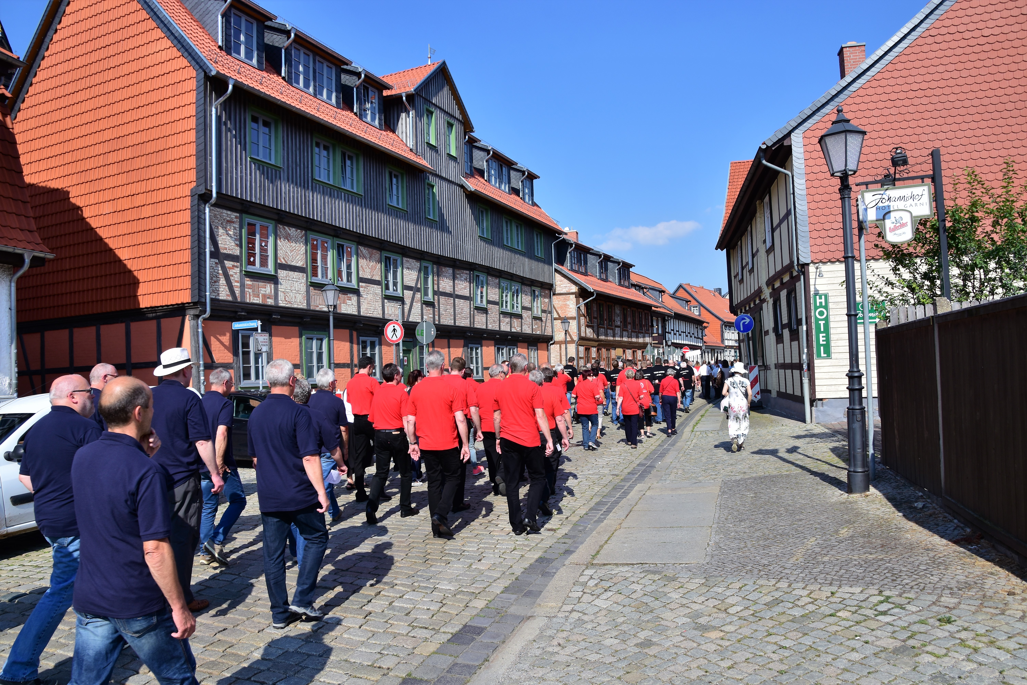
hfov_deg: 73.7
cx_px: 514
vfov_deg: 53.1
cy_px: 342
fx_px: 685
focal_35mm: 24
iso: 100
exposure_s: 1/320
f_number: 7.1
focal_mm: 16
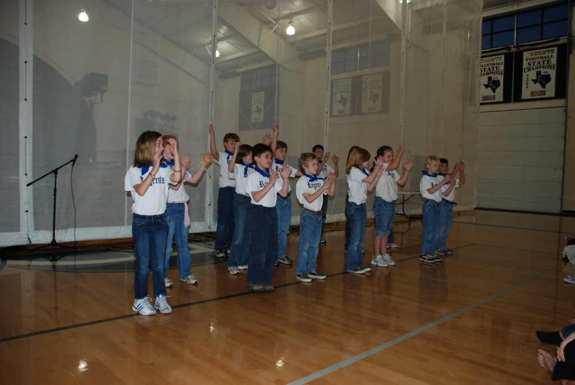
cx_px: 288
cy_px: 192
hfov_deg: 67.3
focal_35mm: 27
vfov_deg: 48.0
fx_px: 432
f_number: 3.5
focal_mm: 18
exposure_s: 1/60
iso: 200
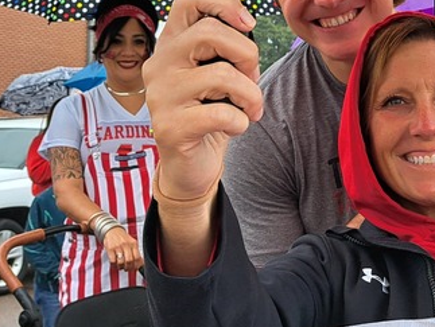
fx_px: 956
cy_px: 57
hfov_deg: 24.3
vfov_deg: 19.2
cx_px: 451
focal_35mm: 76
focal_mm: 5.23
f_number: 1.8
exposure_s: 1/142
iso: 50
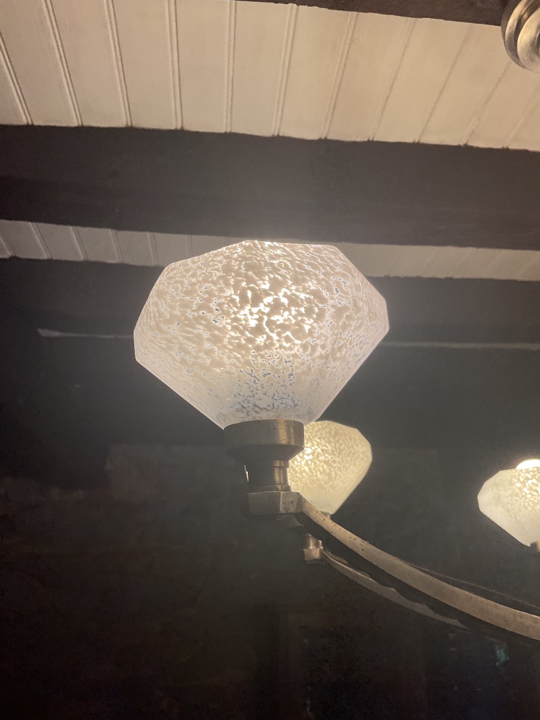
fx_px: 603
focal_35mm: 29
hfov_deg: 48.2
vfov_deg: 61.7
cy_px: 360
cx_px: 270
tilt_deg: +23.1
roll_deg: -0.2
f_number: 1.8
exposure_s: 1/222
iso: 16
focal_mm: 3
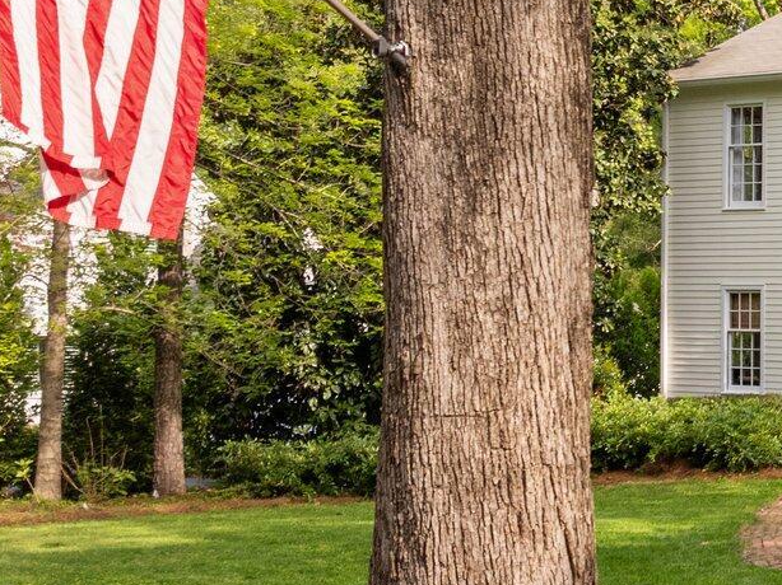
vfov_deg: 18.4
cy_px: 223
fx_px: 1807
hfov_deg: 21.5
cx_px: 1079
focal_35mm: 80
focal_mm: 12.29
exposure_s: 1/1000
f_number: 2.8
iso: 190
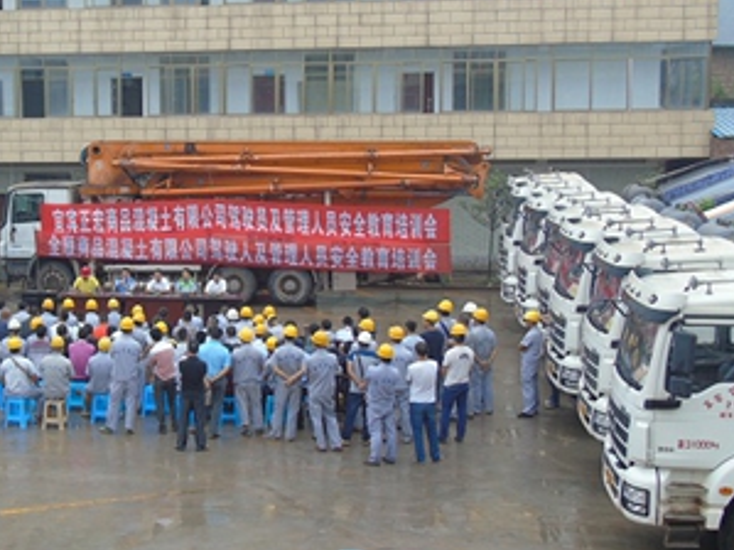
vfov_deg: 21.9
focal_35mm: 67
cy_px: 276
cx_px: 160
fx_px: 1420
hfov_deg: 28.4
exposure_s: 1/50
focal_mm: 7.1
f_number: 3.9
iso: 80
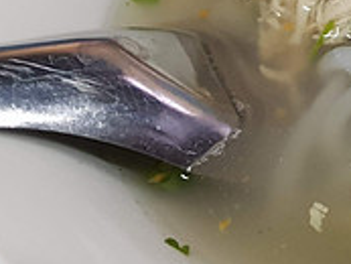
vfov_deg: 17.0
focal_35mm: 87
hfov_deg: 18.8
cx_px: 580
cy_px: 123
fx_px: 883
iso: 250
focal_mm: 4.2
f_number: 1.7
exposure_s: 1/10
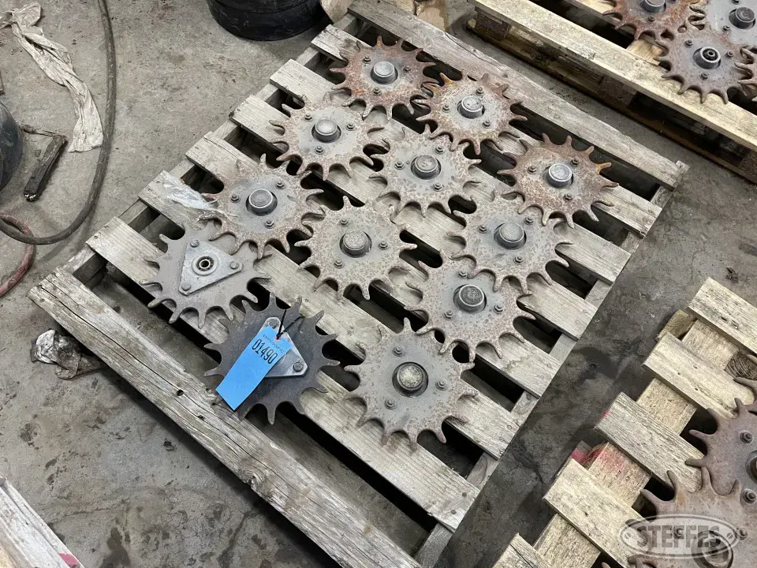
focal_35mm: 26
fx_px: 569
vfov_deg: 53.1
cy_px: 284
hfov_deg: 67.3
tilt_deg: -65.3
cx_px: 378
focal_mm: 5.1
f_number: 1.6
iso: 400
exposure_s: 1/60
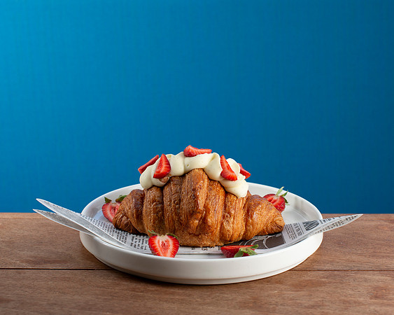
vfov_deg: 22.7
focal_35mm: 67
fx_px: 784
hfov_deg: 28.2
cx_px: 206
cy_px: 172
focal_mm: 50
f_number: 6.3
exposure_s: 1/200
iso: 200
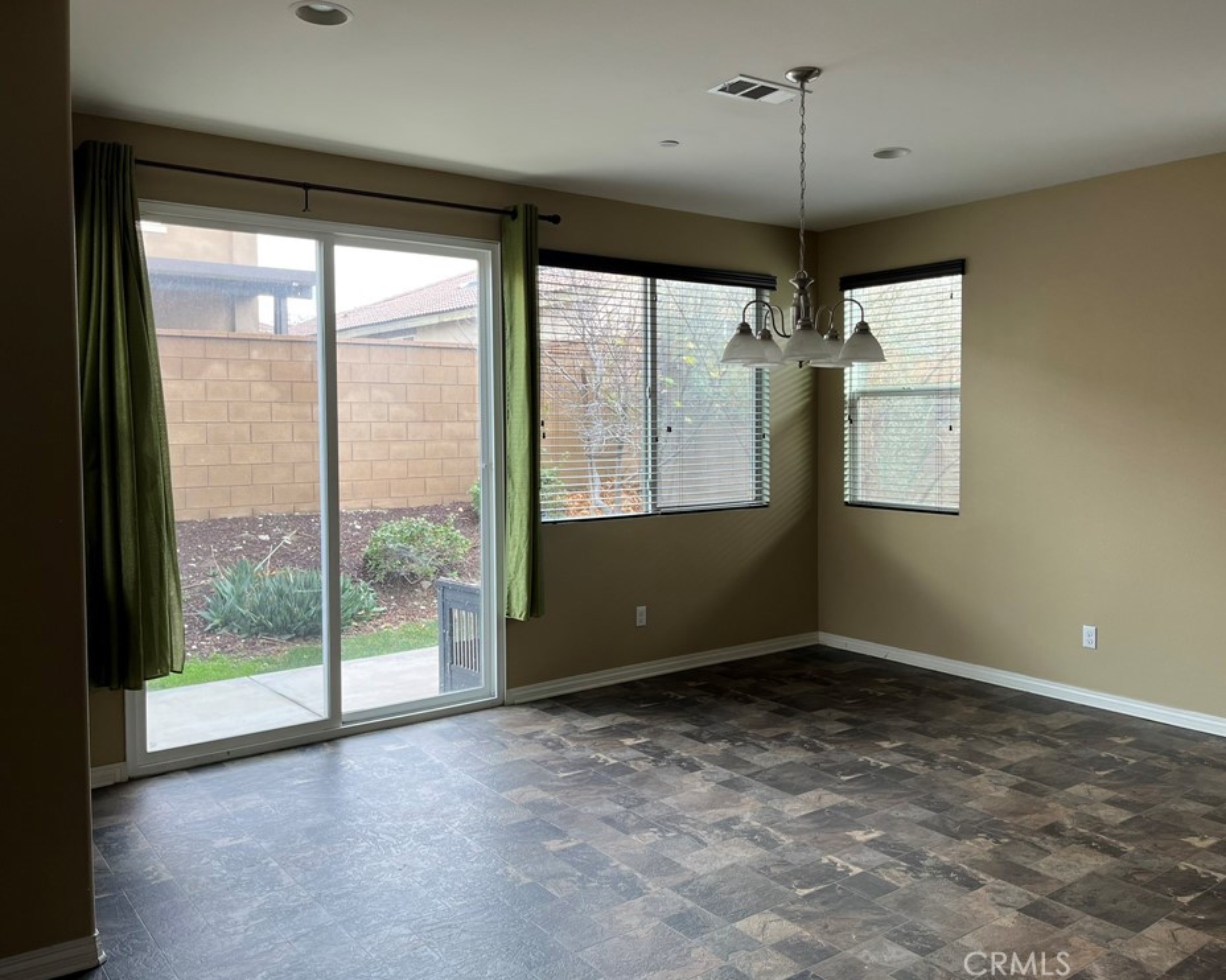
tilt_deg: -2.8
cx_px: 634
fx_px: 1016
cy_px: 475
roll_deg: +0.1
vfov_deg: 51.5
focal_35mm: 28
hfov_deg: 62.2
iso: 40
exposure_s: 1/120
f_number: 1.6
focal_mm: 5.1
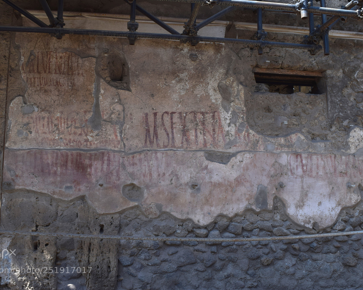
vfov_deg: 47.1
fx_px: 333
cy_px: 144
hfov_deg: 57.1
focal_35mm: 31
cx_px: 169
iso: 100
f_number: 14
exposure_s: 1/80
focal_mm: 18
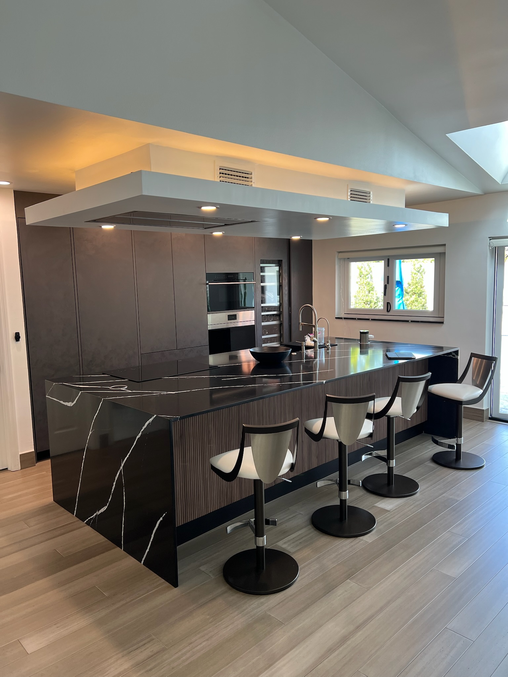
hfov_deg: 53.1
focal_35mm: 26
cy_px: 338
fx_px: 509
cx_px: 254
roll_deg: +1.1
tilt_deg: -7.5
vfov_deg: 67.3
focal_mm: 5.7
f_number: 1.5
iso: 80
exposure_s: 1/120
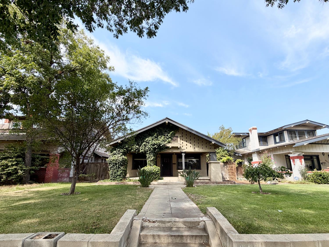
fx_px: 133
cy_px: 124
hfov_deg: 102.1
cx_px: 164
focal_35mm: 14
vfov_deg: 85.7
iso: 25
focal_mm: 2.22
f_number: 2.2
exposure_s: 1/770
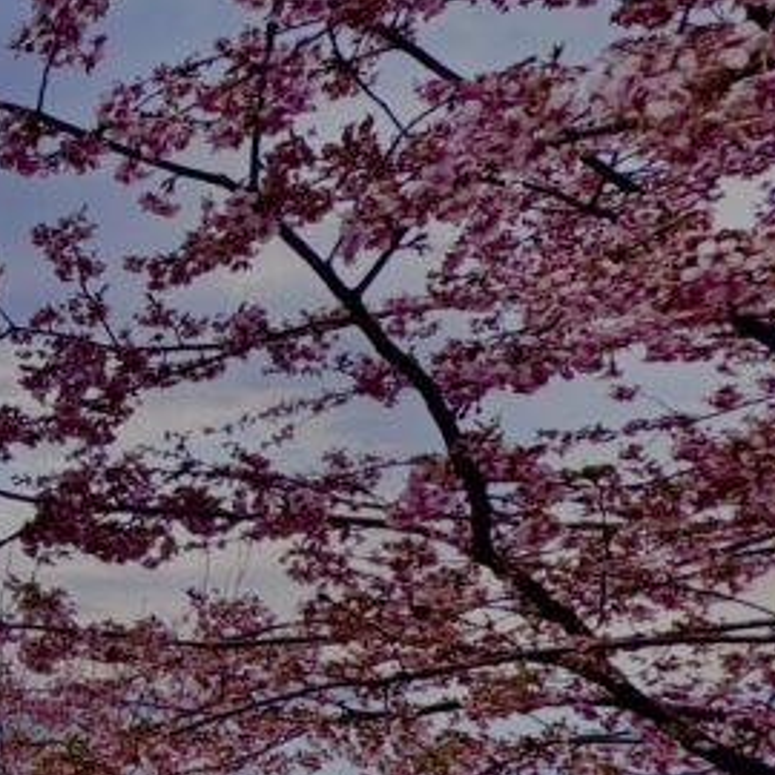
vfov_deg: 34.6
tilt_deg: +0.6
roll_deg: -3.0
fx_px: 1190
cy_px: 657
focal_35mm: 47
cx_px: -609
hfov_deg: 22.2
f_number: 2.2
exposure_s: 1/2985
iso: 50
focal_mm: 2.22
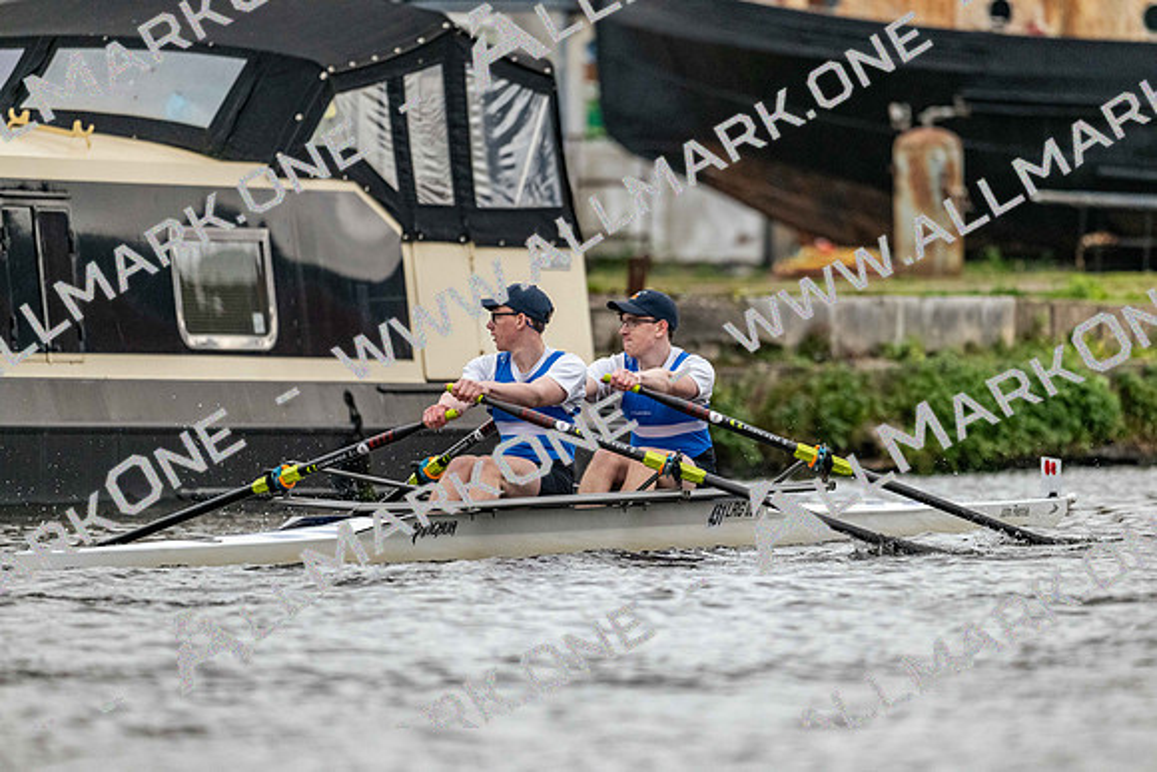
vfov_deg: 3.4
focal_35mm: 400
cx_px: 578
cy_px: 386
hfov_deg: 5.2
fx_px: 12858
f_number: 4.5
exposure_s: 1/2000
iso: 3600
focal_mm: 400
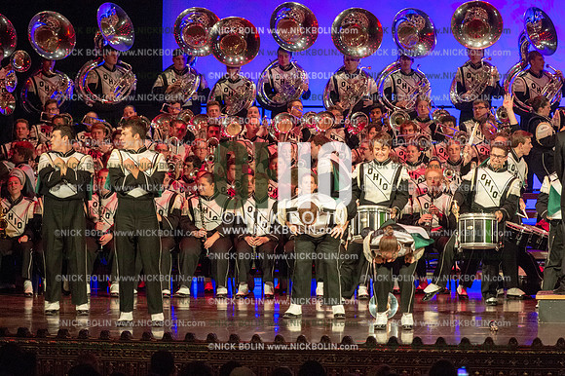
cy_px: 188
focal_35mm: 210
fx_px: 3294
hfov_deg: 9.8
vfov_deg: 6.5
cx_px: 282
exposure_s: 1/320
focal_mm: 210
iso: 8000
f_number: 5.6
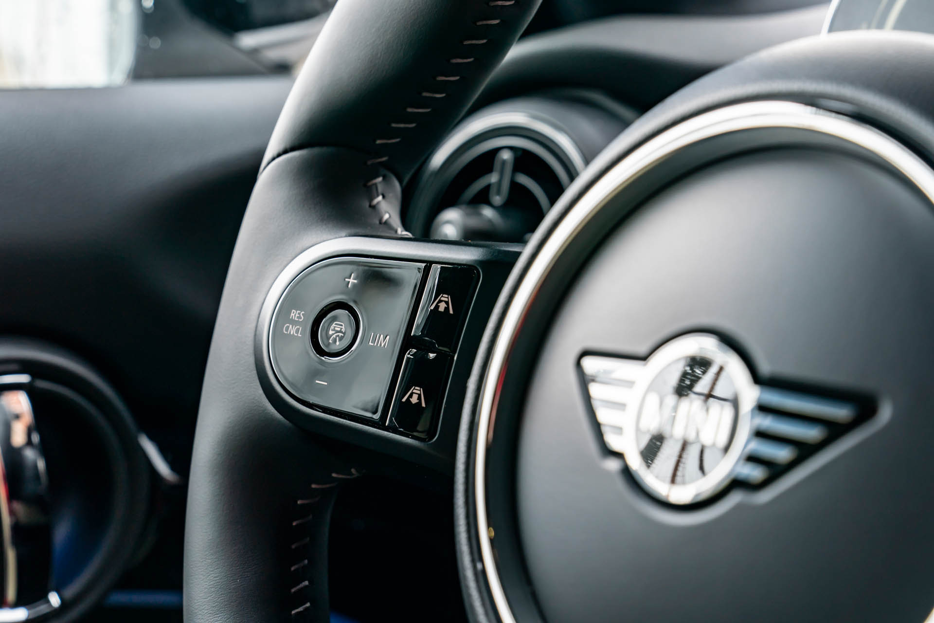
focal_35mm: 57
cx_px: 467
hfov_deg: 35.1
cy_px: 312
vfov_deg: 23.8
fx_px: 1479
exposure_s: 1/8
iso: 160
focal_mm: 57
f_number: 8
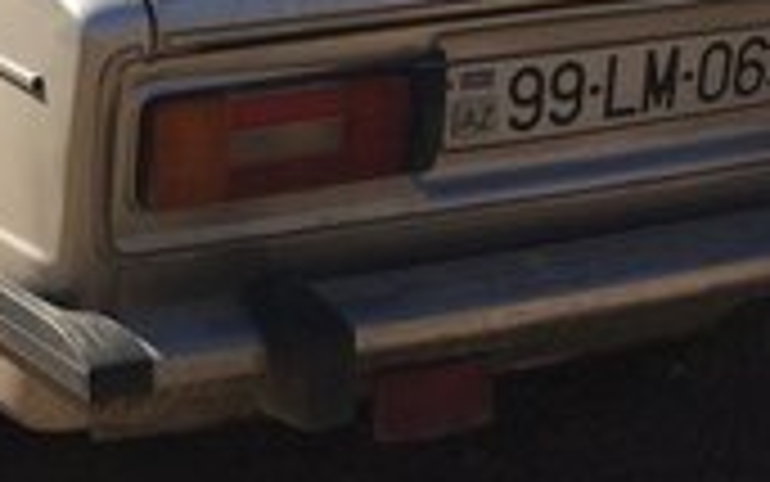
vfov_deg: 13.8
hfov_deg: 22.8
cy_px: -234
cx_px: 95
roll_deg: +0.3
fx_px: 1868
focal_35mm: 89
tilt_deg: -0.9
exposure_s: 1/2740
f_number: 2.2
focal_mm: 4.15
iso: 32
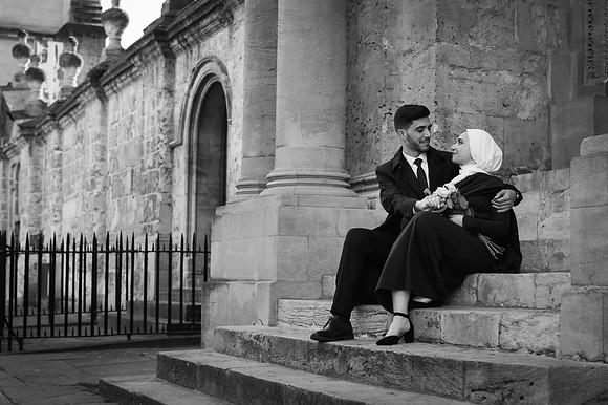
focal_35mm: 60
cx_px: 304
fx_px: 1013
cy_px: 202
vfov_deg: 22.6
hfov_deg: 33.4
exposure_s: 1/640
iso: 200
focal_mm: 40
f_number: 2.8
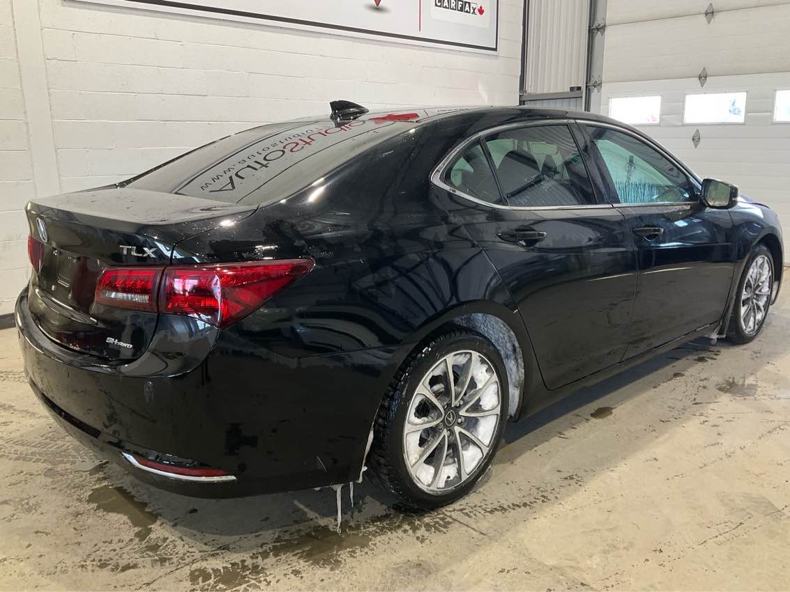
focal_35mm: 29
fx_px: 662
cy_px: 296
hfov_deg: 61.7
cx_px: 395
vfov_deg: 48.2
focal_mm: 3
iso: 64
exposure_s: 1/60
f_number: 1.8
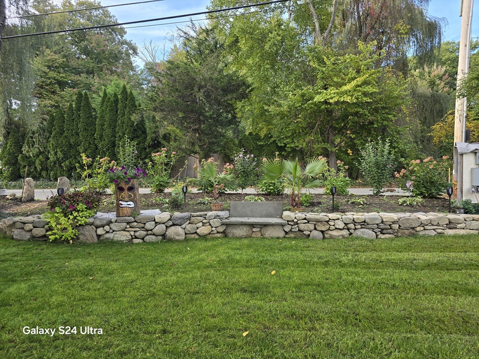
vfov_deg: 58.9
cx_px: 240
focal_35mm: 23
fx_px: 318
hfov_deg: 73.9
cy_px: 180
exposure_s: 1/180
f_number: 1.7
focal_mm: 6.3
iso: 32
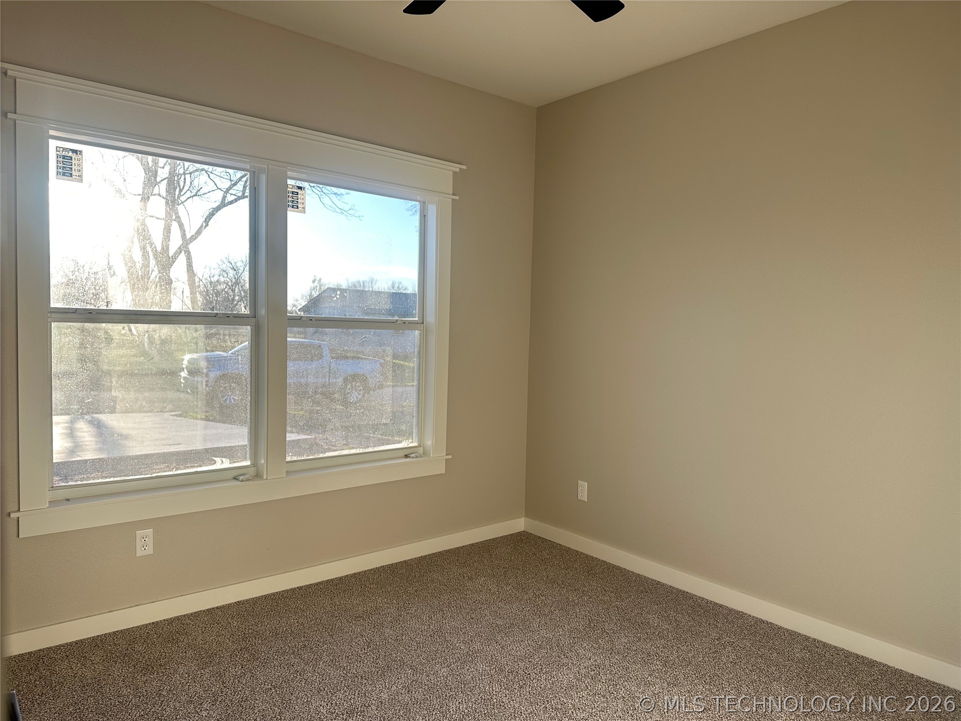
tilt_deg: -2.9
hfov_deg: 71.6
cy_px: 360
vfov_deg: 56.8
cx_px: 480
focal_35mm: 24
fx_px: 666
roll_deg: -1.7
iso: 80
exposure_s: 1/426
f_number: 1.78
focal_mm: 6.86
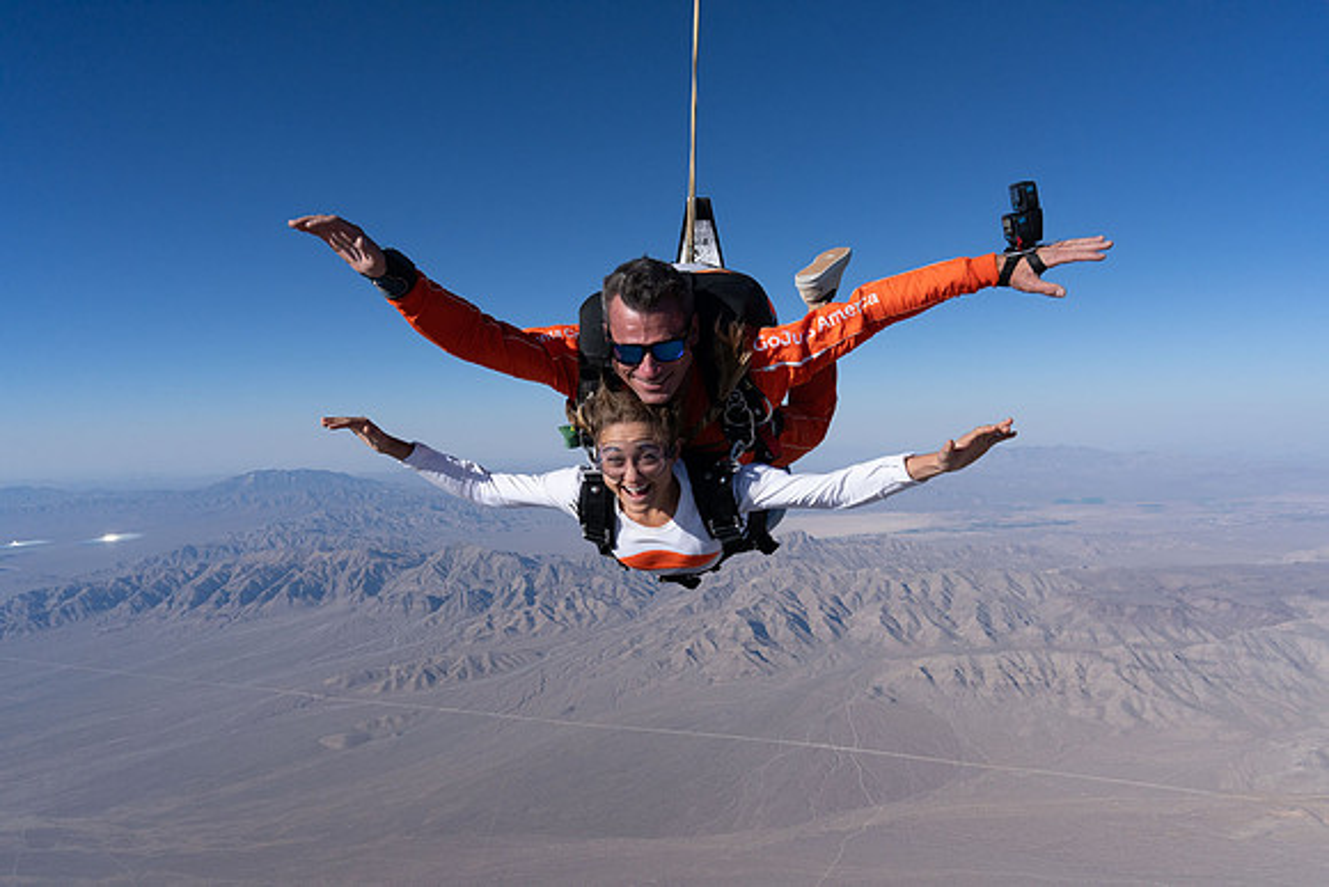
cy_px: 444
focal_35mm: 24
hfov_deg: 73.7
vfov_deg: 53.2
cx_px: 664
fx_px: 886
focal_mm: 24
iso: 800
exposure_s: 1/2000
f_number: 13
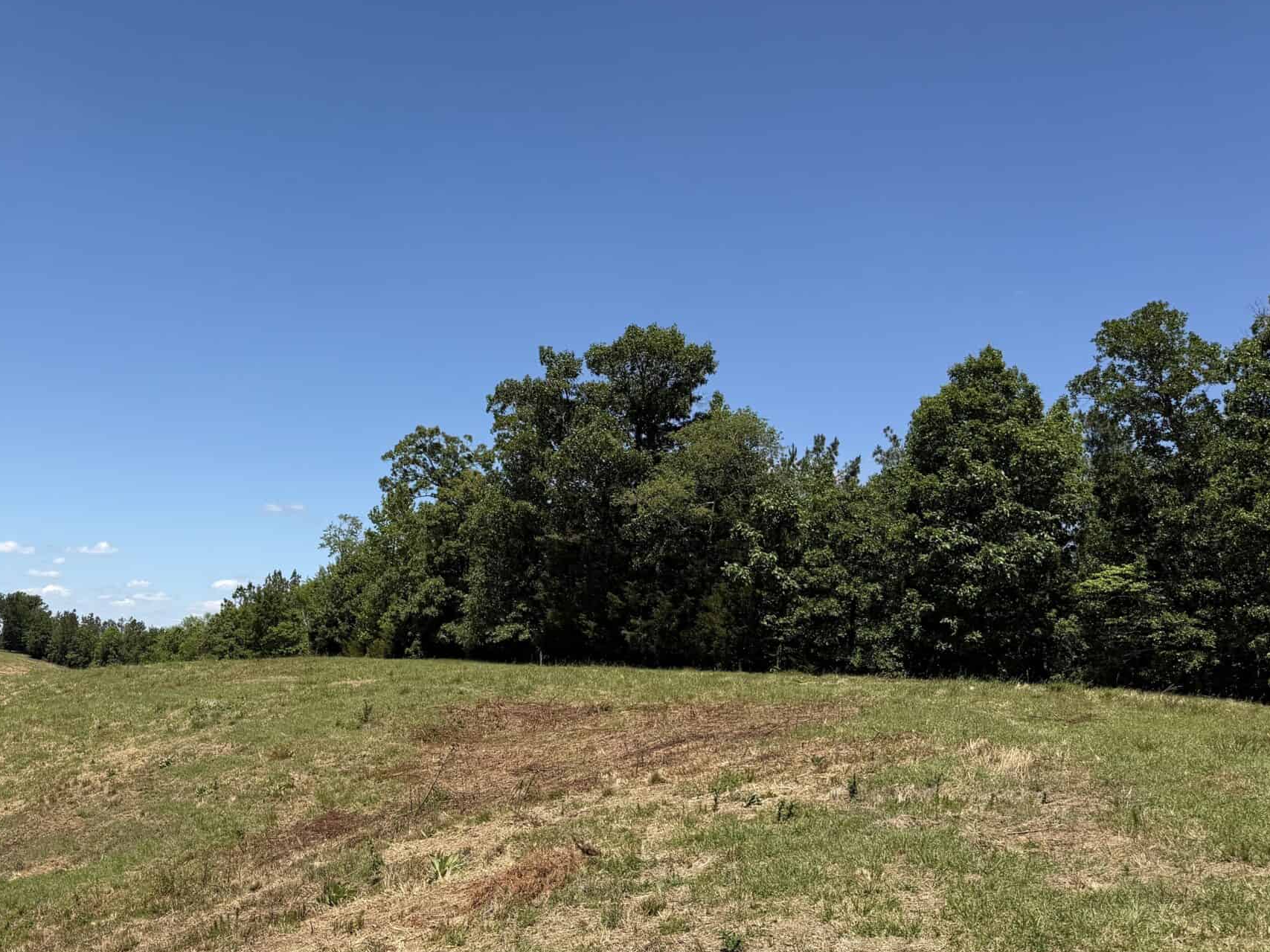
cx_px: 327
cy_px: 446
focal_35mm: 36
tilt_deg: +10.4
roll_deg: +0.4
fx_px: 1321
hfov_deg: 49.4
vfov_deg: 39.6
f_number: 1.78
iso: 80
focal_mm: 6.76
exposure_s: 1/5319
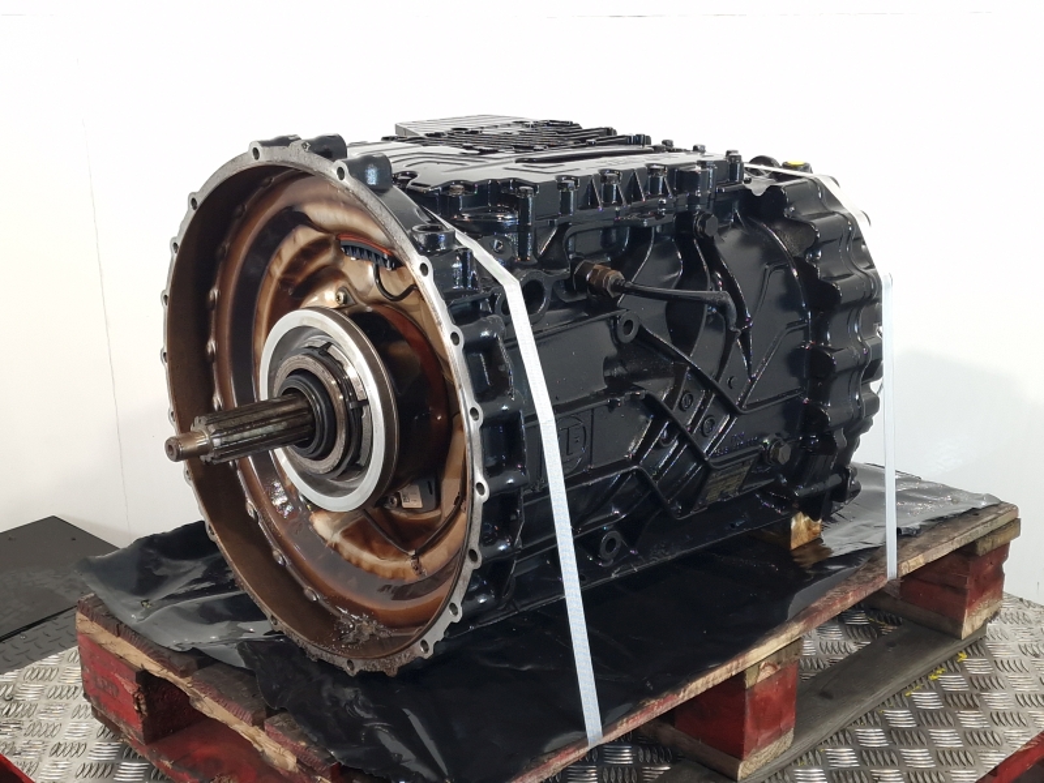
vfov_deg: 58.9
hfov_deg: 73.9
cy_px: 392
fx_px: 694
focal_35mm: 23
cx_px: 522
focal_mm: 6.4
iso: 125
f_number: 1.8
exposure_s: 1/50
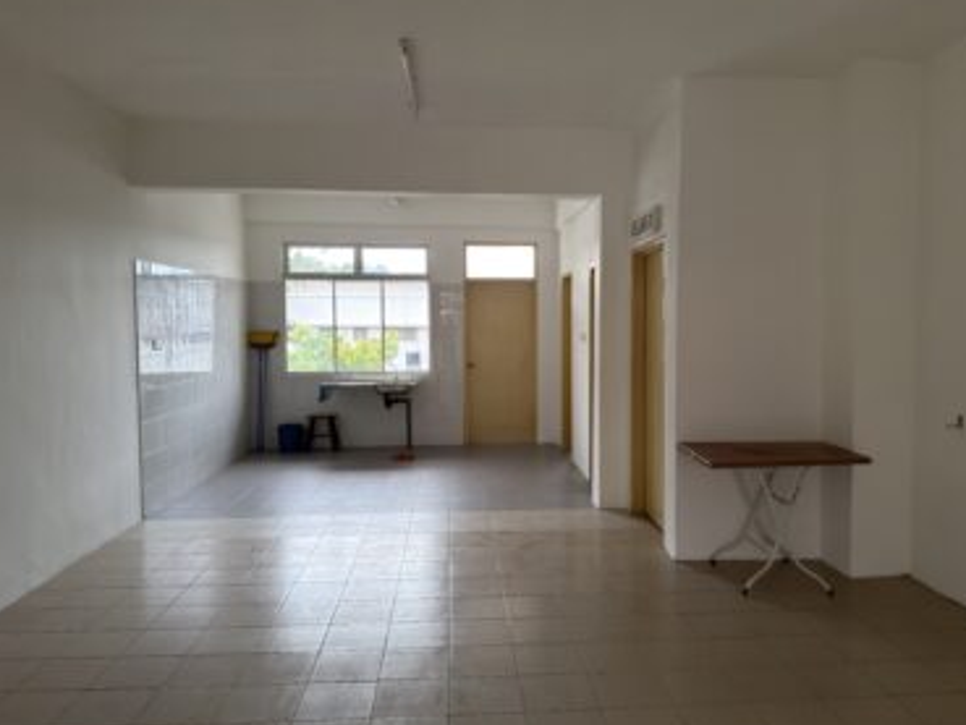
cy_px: 356
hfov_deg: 67.3
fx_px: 726
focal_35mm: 26
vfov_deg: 53.1
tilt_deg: -2.6
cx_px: 503
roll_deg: +0.3
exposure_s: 1/61
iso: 160
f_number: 1.78
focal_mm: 6.76
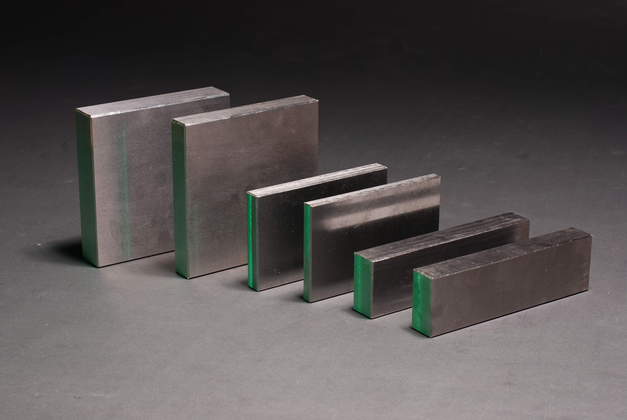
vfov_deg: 18.2
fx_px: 1308
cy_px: 210
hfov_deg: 27.0
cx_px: 314
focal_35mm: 75
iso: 100
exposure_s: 1/60
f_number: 9
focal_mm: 50
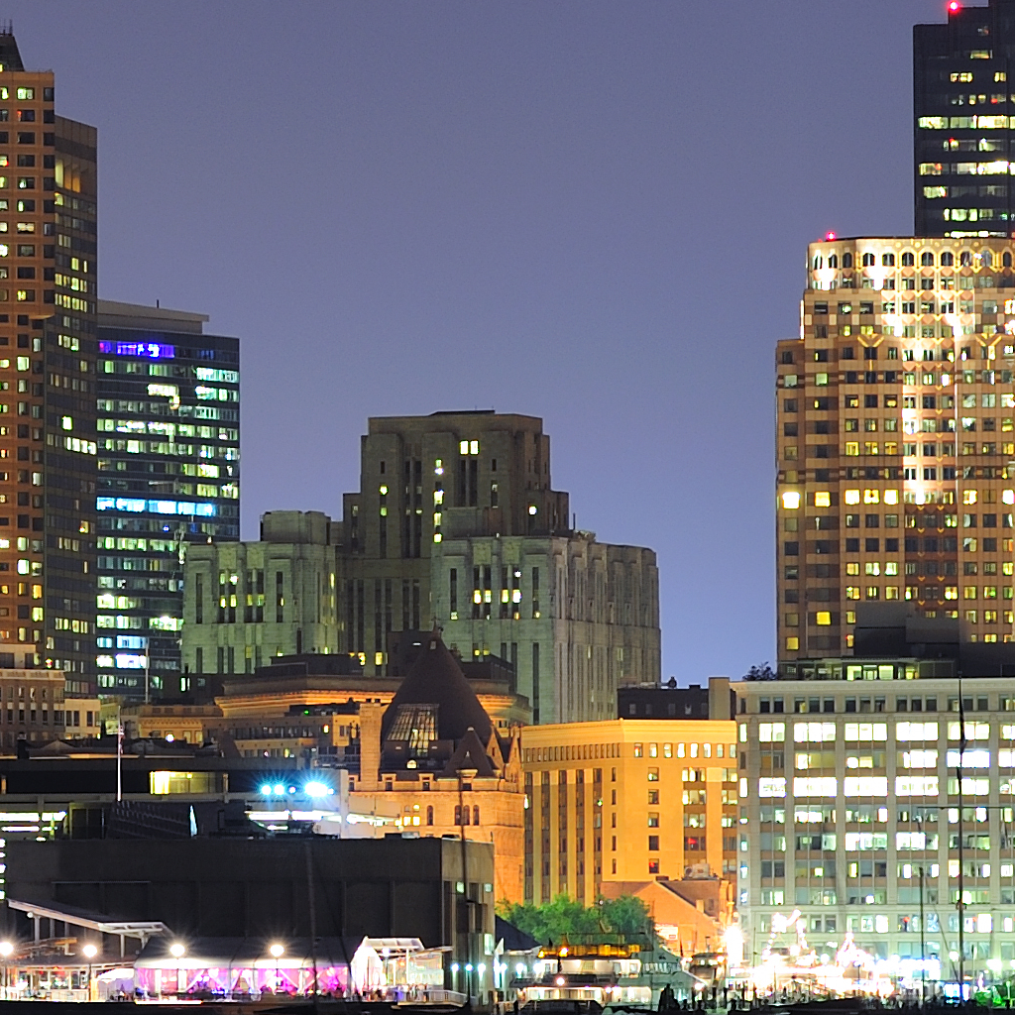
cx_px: 51
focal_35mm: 300
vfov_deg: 5.8
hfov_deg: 5.8
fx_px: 9952
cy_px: 281
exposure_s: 8
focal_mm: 85
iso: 200
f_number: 4.8
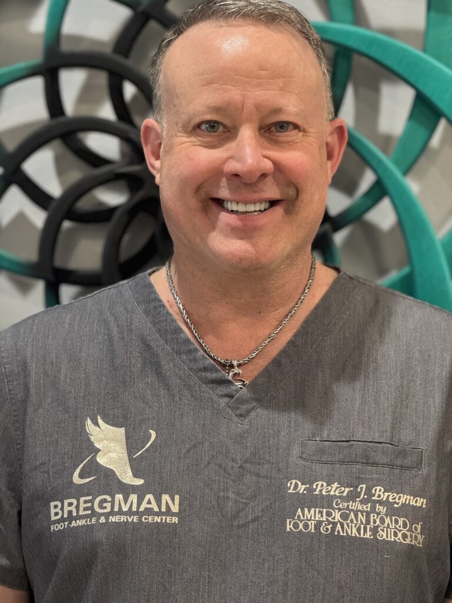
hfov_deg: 12.3
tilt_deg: -1.8
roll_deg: -0.5
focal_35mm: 120
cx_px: 226
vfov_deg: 16.4
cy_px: 302
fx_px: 2089
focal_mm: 15.66
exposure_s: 1/60
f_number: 2.8
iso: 500
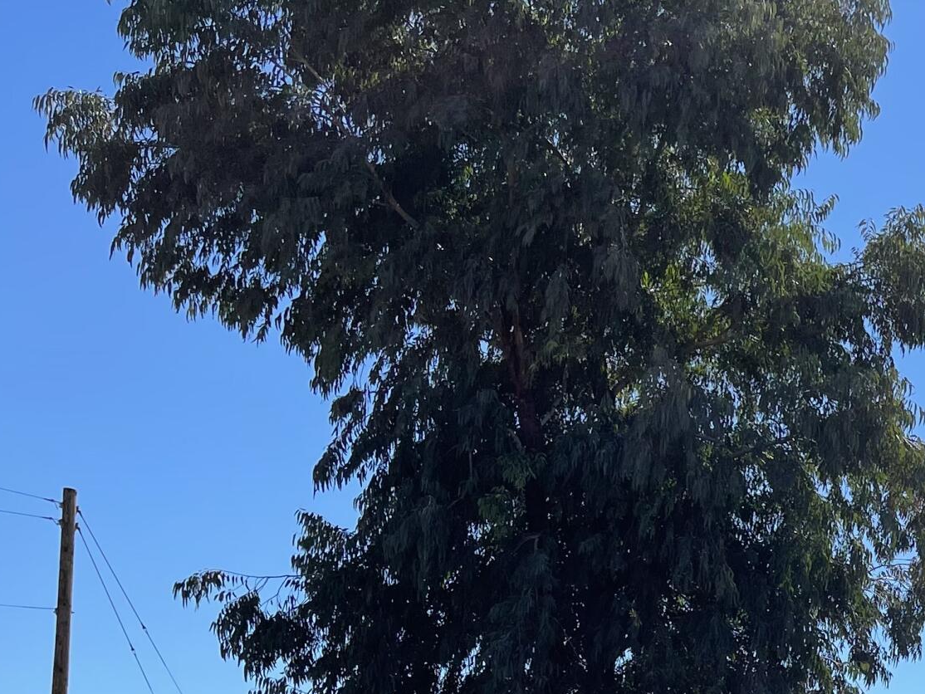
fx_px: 1871
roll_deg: -1.6
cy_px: 827
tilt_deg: +3.3
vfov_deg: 19.8
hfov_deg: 24.4
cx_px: 1195
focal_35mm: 70
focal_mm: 5.1
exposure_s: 1/4348
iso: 32
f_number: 1.6
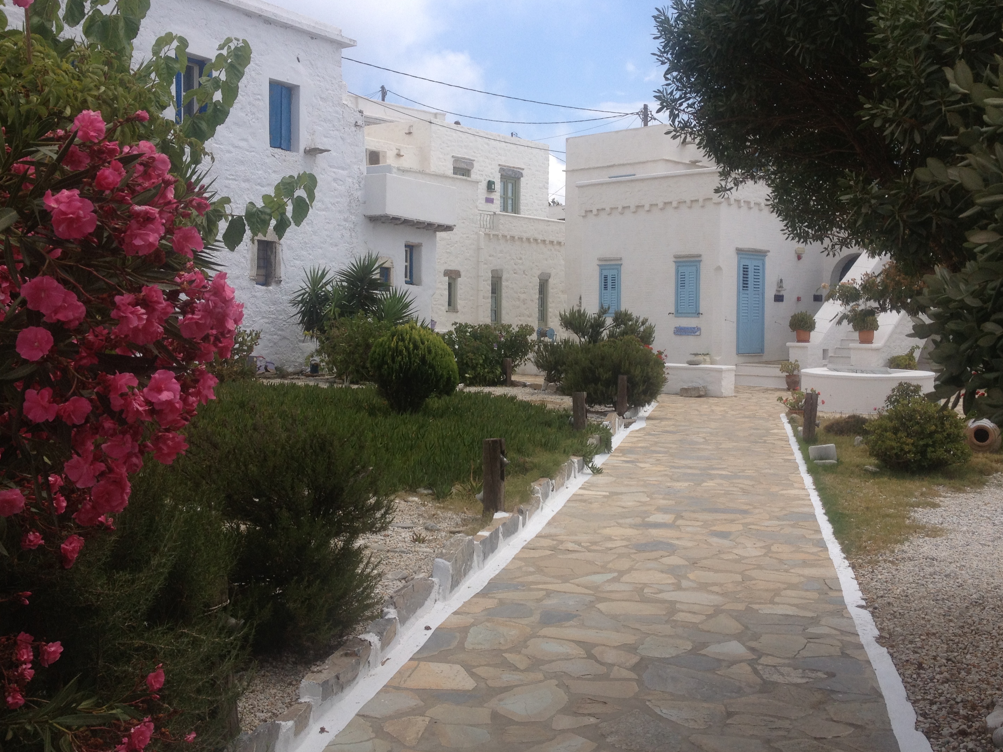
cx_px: 546
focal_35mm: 40
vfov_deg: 35.9
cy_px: 337
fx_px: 1159
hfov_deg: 46.7
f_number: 2.4
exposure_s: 1/1727
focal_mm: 4.28
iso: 50
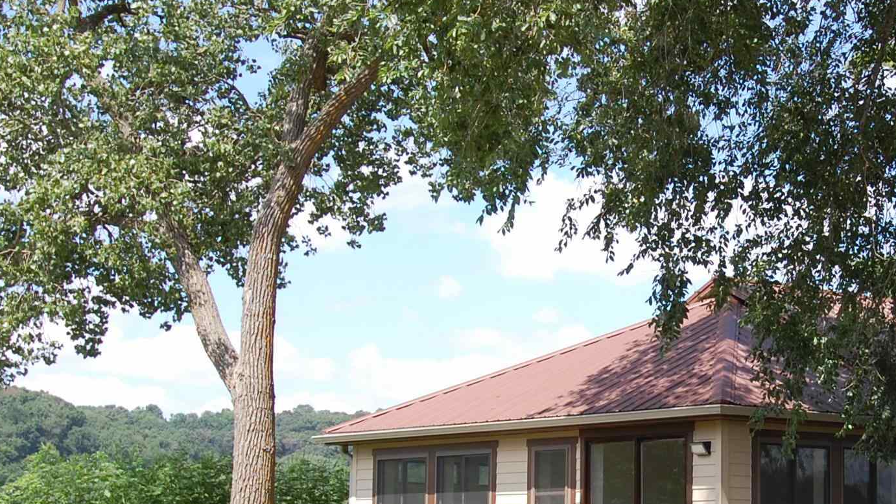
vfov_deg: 14.7
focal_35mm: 82
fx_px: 1948
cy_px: 332
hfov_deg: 25.4
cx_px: 729
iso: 200
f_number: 8
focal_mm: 24
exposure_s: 1/250
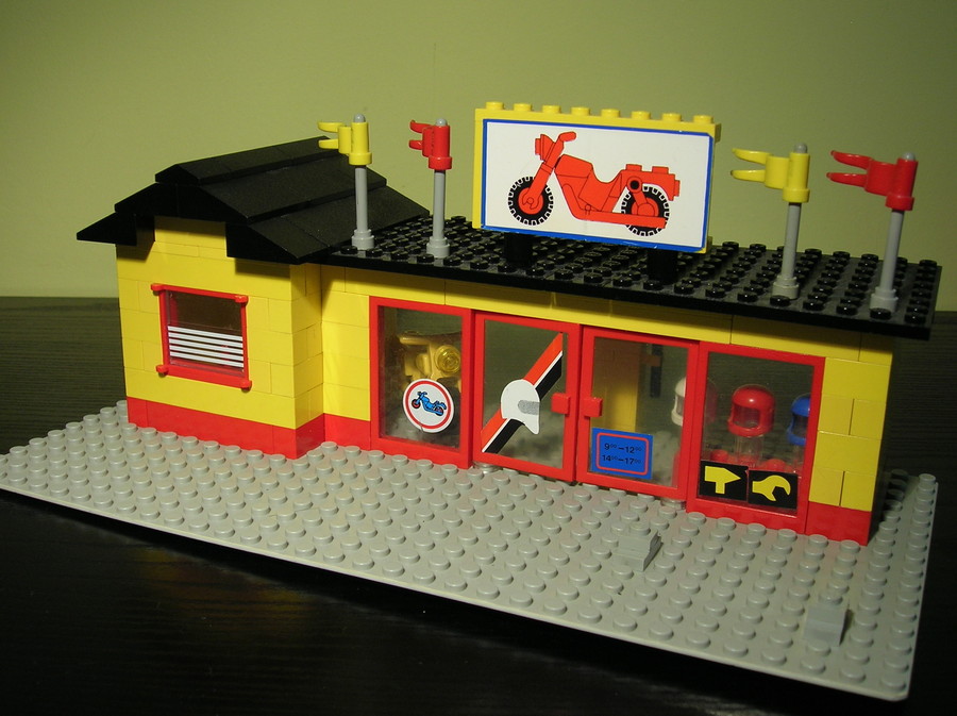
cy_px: 358
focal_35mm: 38
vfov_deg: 37.7
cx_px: 478
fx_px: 1049
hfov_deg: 49.0
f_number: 3
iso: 50
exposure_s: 1/17
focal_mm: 6.4
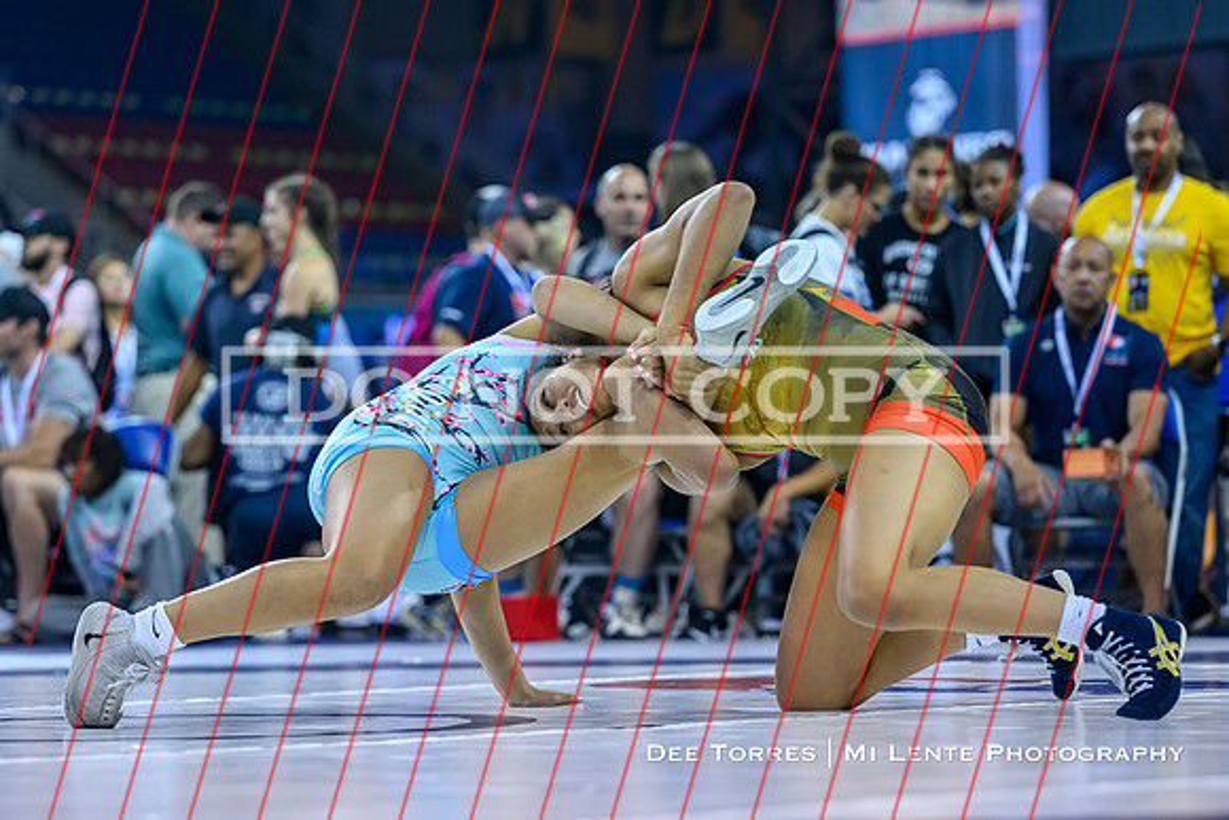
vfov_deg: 9.7
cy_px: 488
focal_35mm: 142
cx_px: 477
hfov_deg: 14.4
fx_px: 4844
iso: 2500
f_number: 2.8
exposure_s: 1/800
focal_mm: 100
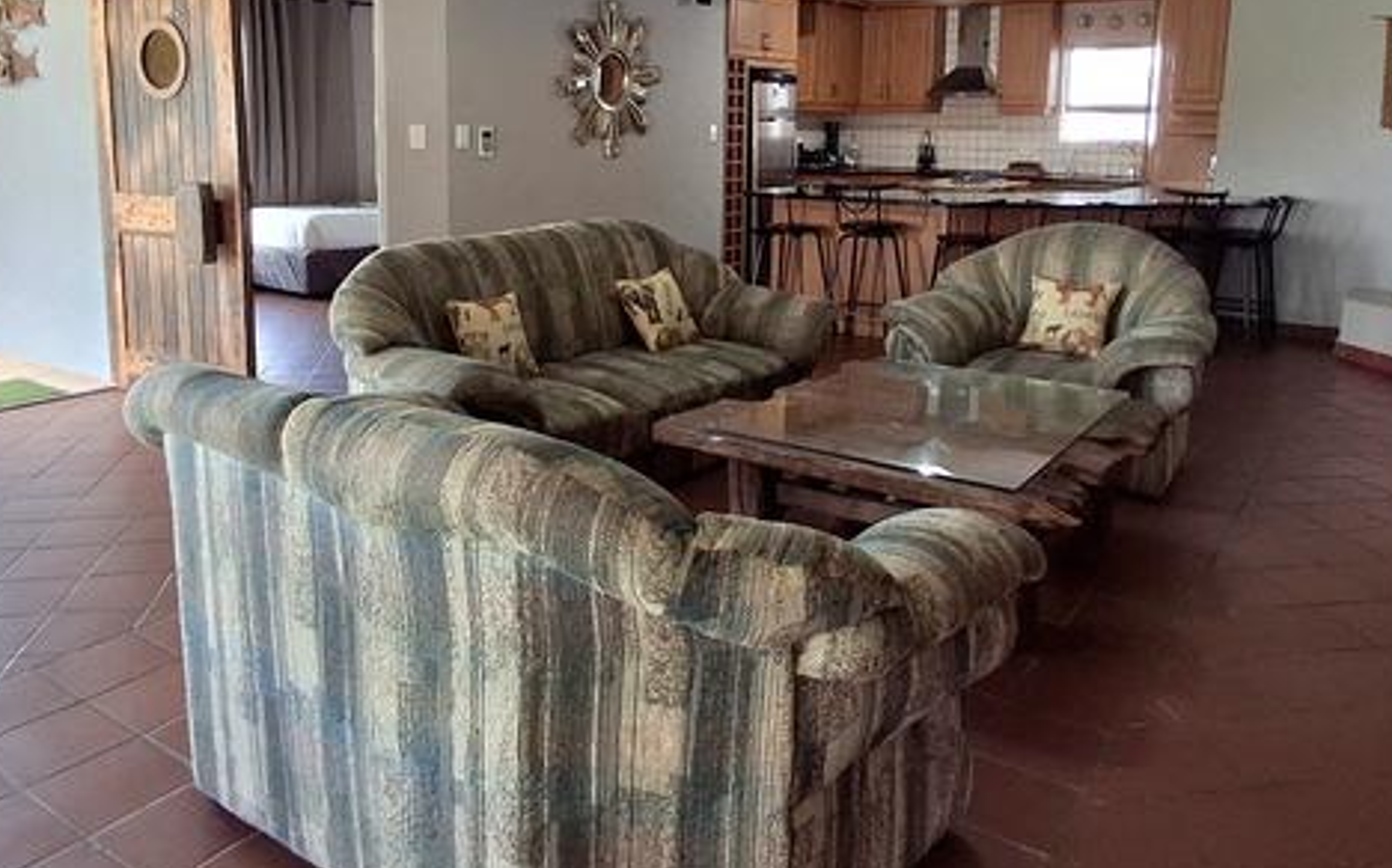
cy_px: 303
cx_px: 669
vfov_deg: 42.6
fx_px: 1100
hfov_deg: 64.6
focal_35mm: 29
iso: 64
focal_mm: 1.64
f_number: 2.2
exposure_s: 1/40
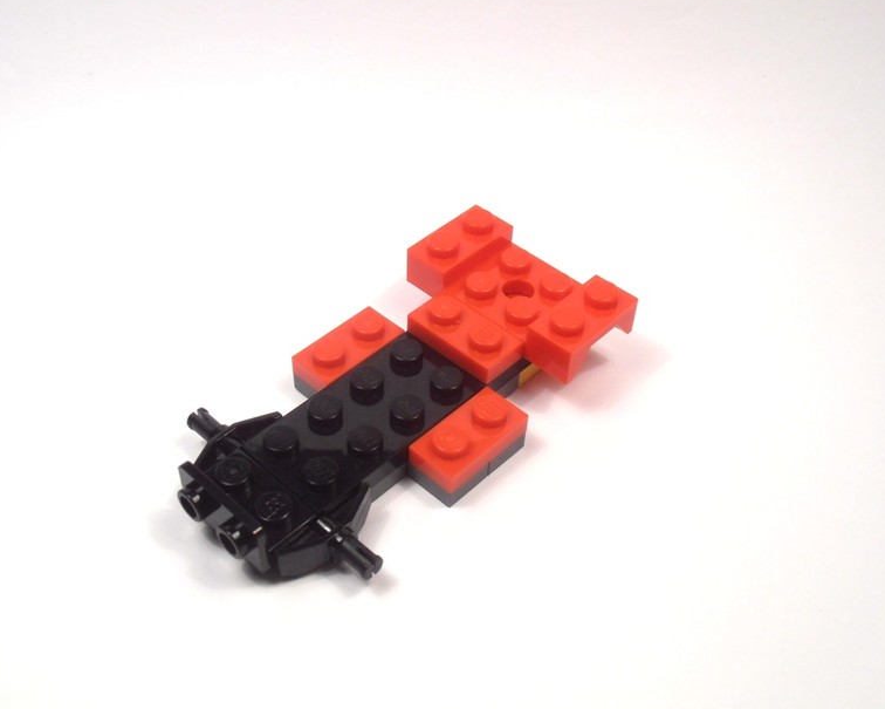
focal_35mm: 43
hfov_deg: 42.8
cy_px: 383
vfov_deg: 34.9
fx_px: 1126
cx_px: 387
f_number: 3.9
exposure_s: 1/125
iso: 80
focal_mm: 6.61
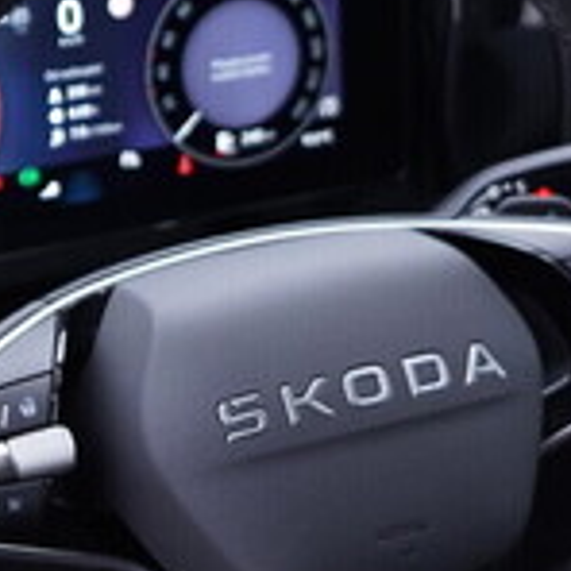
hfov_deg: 15.3
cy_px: 368
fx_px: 2127
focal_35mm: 114
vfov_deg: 15.3
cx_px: 359
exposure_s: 1/40
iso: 200
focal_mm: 24
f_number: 2.8
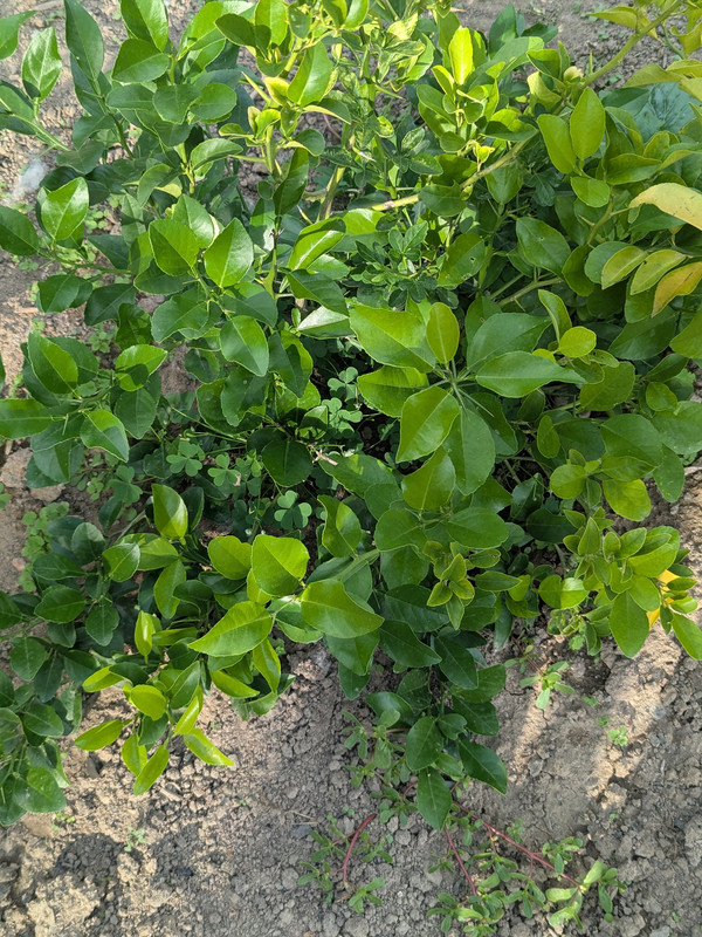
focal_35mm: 48
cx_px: 351
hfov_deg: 30.3
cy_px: 468
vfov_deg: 39.7
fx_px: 1298
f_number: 1.85
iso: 39
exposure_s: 1/243
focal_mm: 6.81
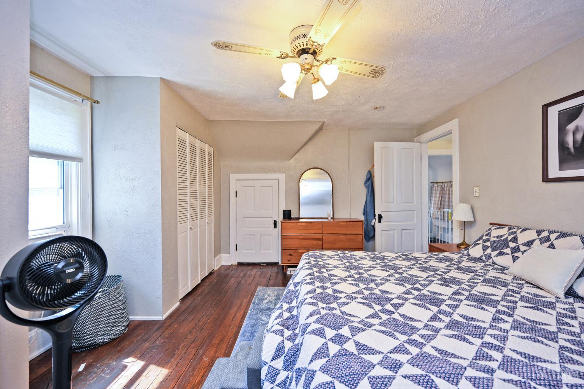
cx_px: 292
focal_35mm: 14
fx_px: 227
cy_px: 194
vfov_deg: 81.2
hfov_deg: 104.3
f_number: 4
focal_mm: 14
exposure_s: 1/60
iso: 320
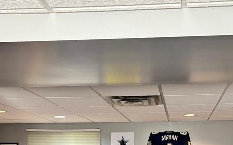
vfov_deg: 19.8
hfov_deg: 33.3
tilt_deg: -2.1
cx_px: 146
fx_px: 387
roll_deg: +0.1
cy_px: 180
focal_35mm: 61
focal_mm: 5.96
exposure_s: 1/60
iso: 500
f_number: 1.6
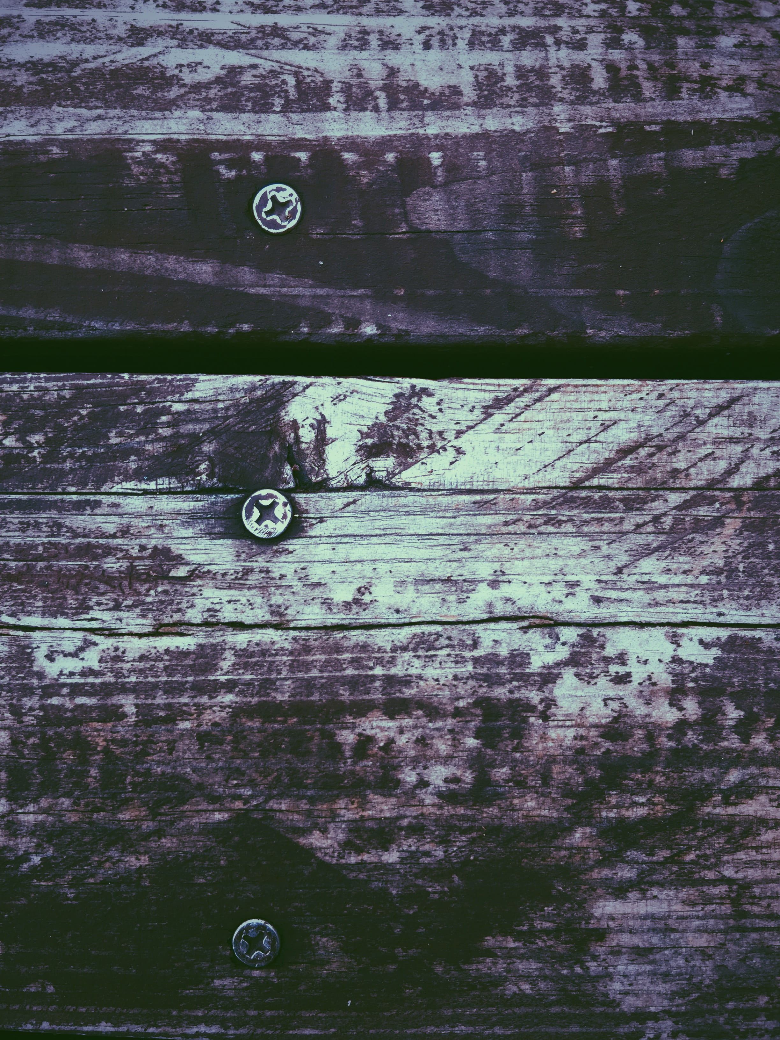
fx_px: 871
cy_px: 520
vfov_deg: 61.7
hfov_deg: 48.2
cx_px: 390
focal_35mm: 29
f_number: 2.2
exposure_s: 1/111
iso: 32
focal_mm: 4.15
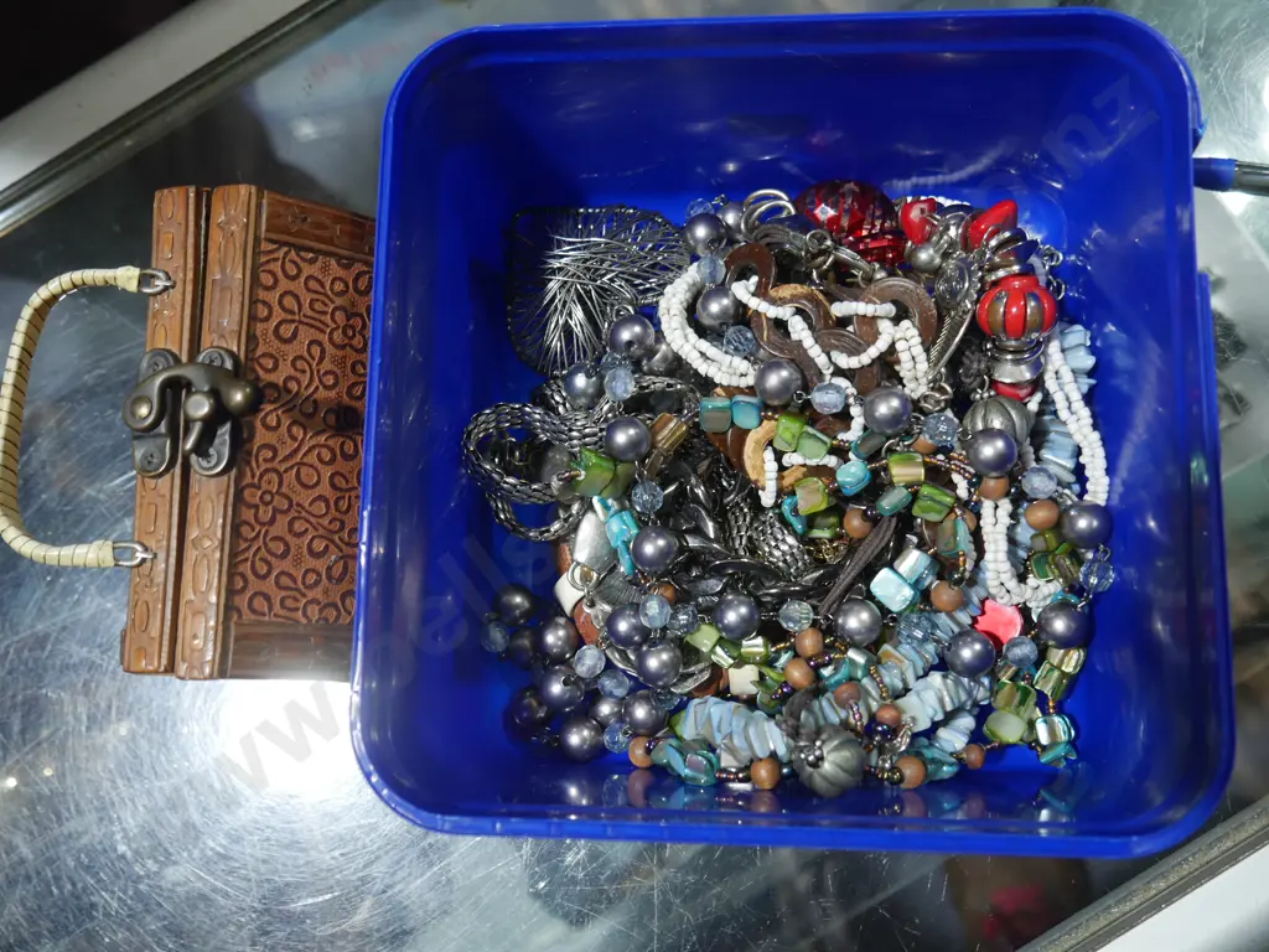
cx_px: 634
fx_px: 1320
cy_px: 476
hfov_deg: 51.4
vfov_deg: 39.7
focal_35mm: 36
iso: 320
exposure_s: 1/60
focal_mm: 18
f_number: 4
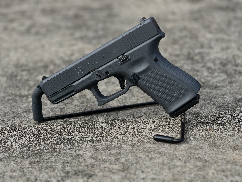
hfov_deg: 25.3
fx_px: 538
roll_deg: +4.3
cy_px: 91
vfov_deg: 19.1
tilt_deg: -15.1
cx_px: 121
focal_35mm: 77
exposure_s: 1/261
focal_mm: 9
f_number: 2.8
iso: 25
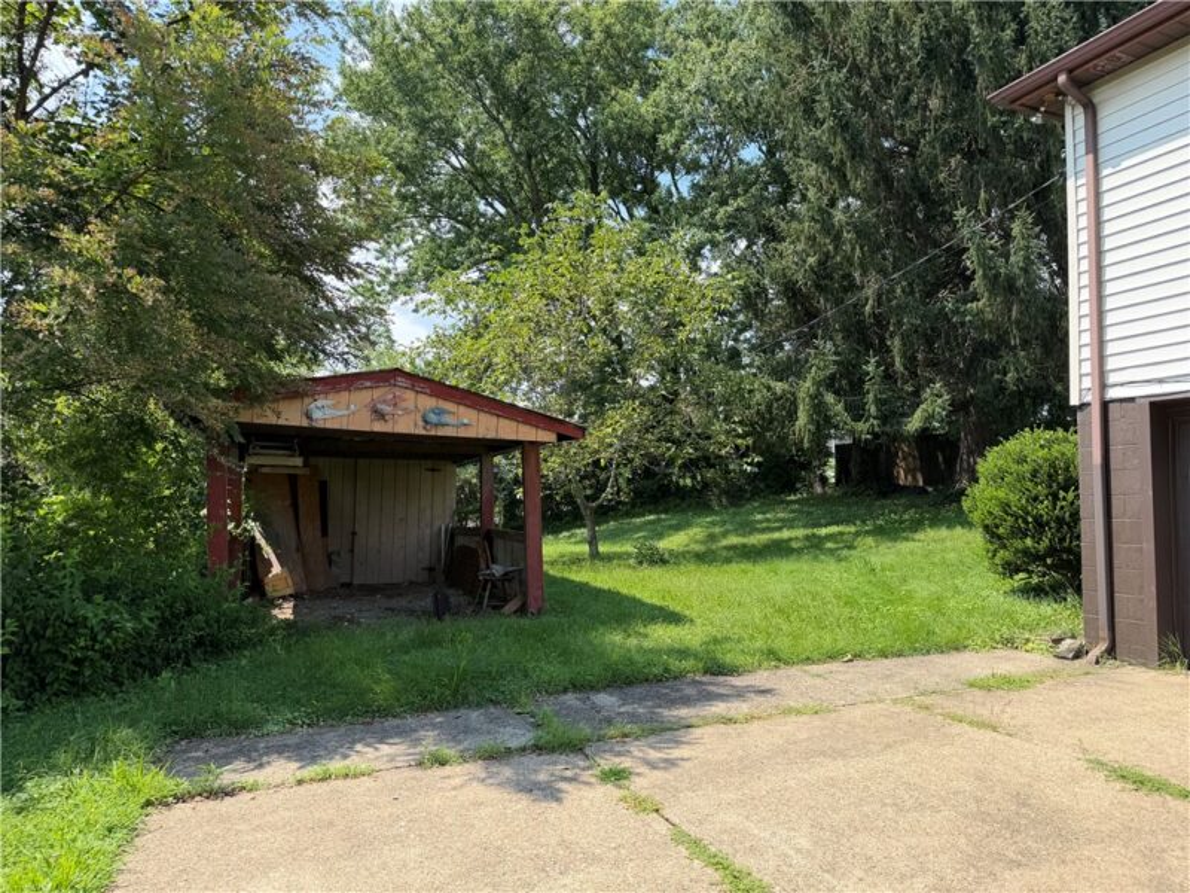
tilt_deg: +4.8
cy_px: 446
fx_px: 825
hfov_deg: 71.6
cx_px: 595
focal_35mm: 24
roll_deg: -1.5
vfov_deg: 56.8
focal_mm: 6.76
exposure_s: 1/1727
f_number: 1.78
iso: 80
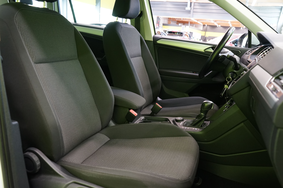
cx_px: 142
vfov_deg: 45.0
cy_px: 94
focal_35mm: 29
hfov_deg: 63.7
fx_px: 228
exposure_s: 1/20
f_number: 5
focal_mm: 29
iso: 2000
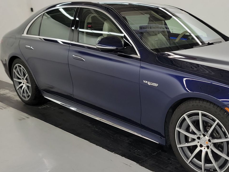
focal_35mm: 40
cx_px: 177
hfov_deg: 44.9
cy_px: 93
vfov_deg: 35.9
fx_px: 265
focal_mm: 6.7
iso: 267
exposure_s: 1/59
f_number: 1.8
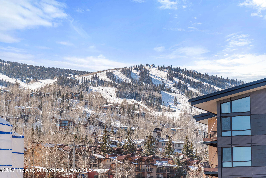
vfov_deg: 11.4
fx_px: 887
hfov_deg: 17.1
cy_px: 89
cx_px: 133
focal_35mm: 120
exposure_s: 1/80
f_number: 7.1
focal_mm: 120
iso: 100
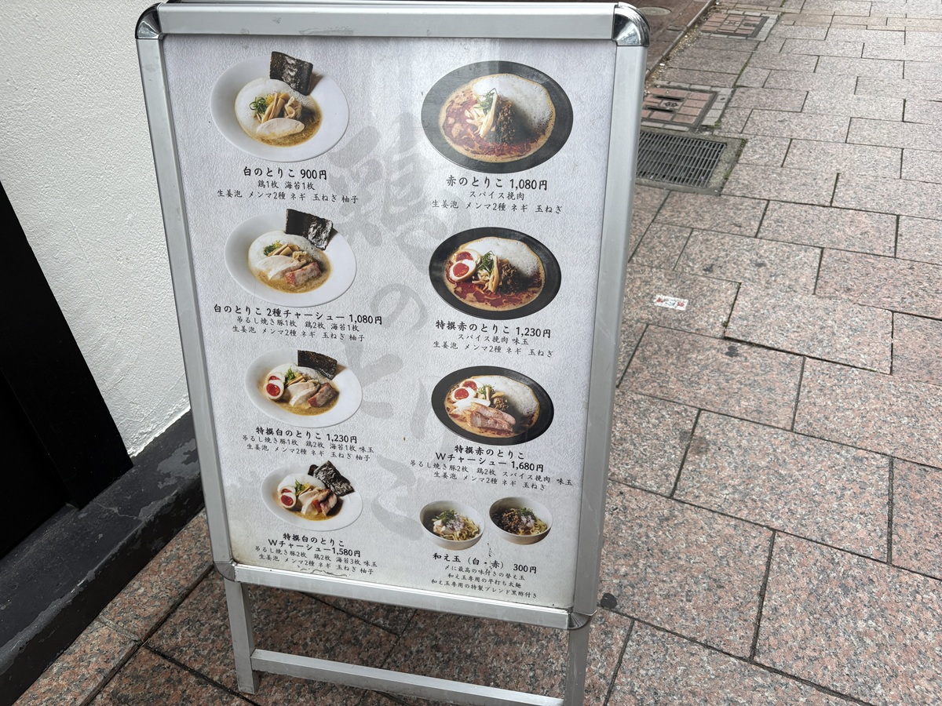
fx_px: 708
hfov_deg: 67.3
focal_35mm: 26
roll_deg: -0.1
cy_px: 353
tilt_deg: -38.5
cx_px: 471
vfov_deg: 53.1
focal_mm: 5.96
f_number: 1.6
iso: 50
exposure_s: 1/933
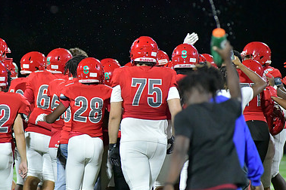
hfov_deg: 4.5
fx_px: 3654
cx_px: 70
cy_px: 97
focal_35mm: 460
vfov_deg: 3.0
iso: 11400
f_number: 4
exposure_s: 1/1250
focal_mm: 300
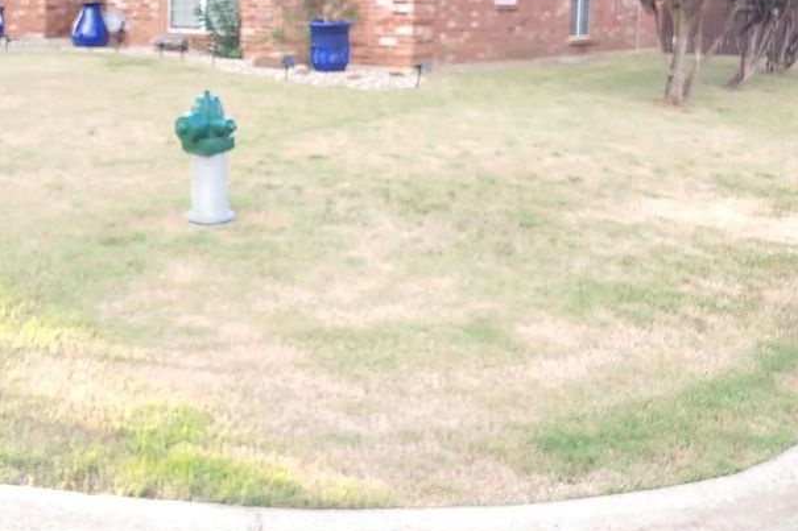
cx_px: 252
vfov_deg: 29.1
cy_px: 42
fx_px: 975
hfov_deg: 43.7
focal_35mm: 44
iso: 50
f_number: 1.5
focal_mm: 4.23
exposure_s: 1/120
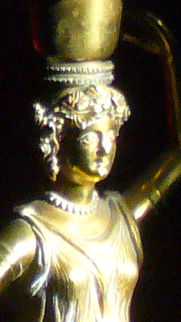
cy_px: -40
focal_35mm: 760
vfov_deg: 2.8
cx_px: -511
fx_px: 6495
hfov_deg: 1.6
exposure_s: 1/40
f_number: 5
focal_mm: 17.4
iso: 200
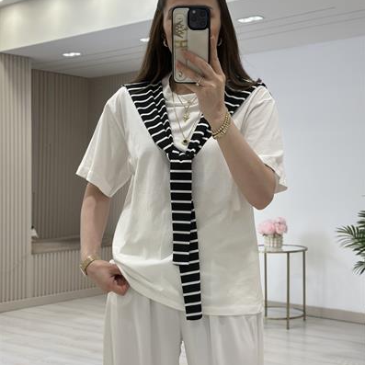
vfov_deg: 30.0
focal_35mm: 57
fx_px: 680
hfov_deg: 30.0
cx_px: 183
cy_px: 182
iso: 80
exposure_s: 1/264
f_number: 1.78
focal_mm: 6.86
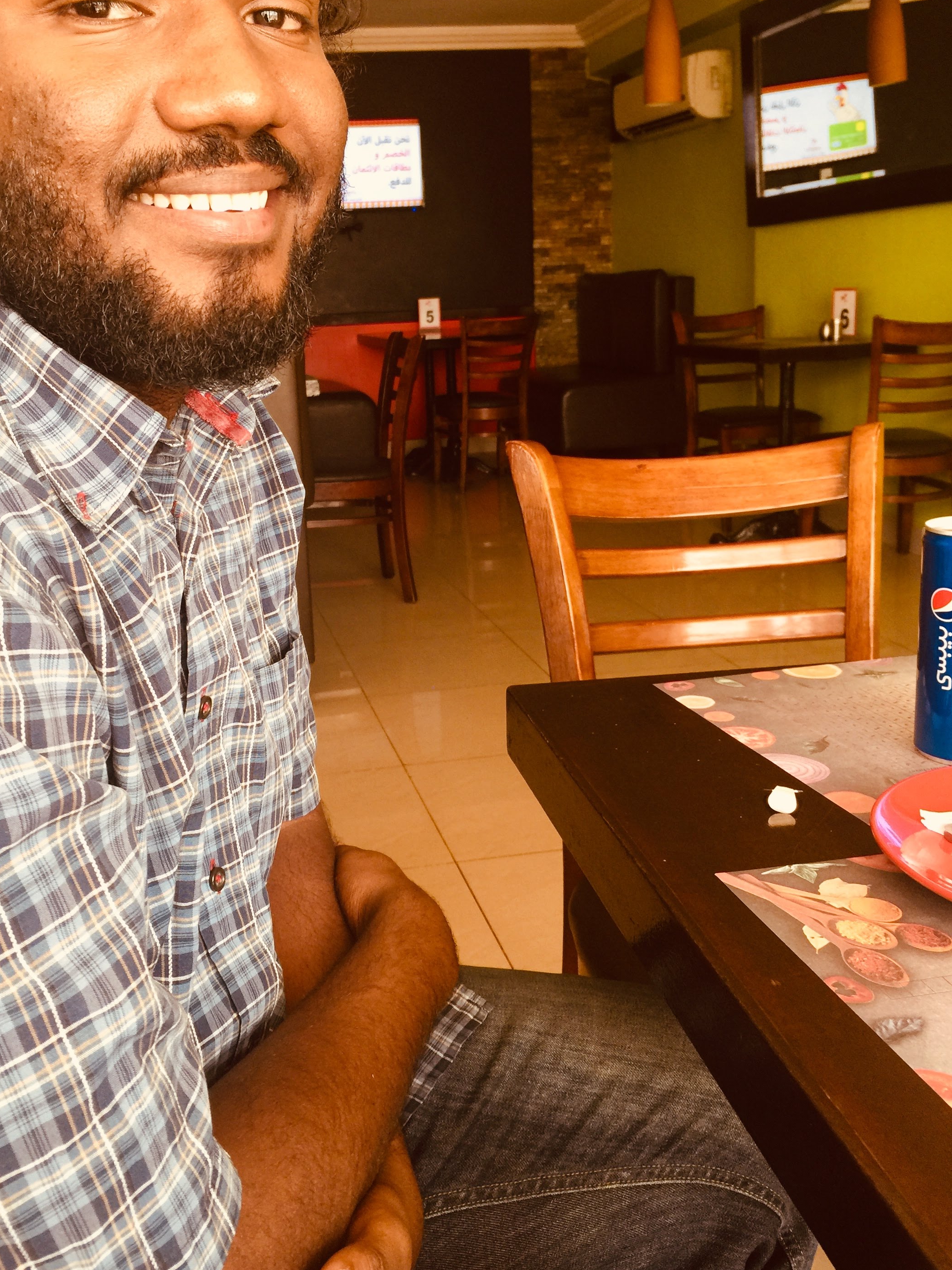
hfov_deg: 41.7
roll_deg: +1.6
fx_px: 1247
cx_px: 395
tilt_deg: -10.7
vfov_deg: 53.8
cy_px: 556
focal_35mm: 34
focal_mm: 4.15
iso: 40
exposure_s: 1/33
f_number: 2.2
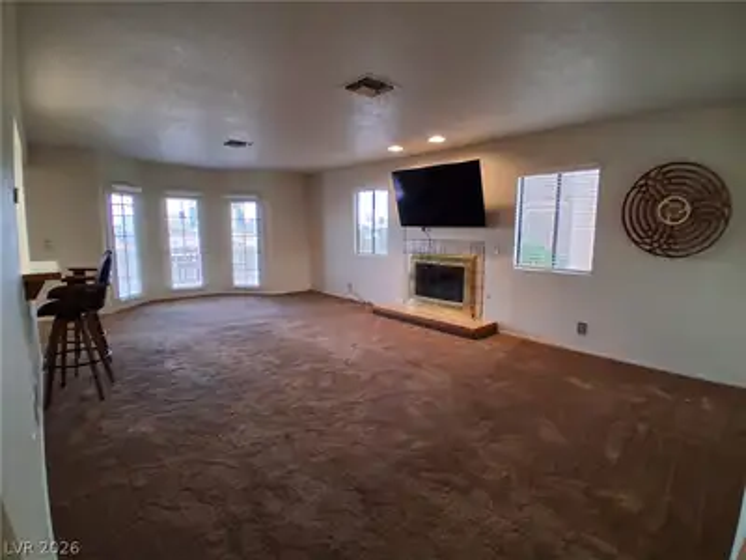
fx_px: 366
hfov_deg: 91.0
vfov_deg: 74.7
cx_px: 373
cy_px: 280
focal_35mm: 17
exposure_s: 1/60
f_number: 2.2
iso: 125
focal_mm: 1.4
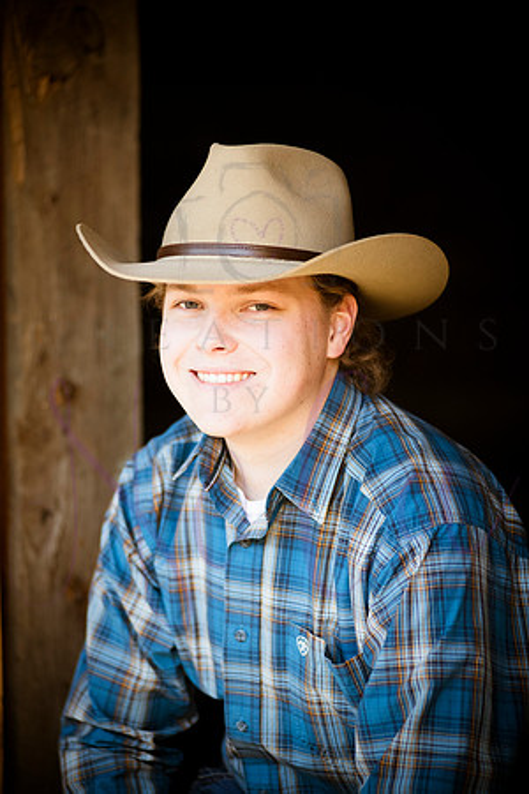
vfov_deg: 15.2
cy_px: 397
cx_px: 264
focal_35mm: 135
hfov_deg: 10.2
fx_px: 2975
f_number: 2.8
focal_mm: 135
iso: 800
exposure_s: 1/250
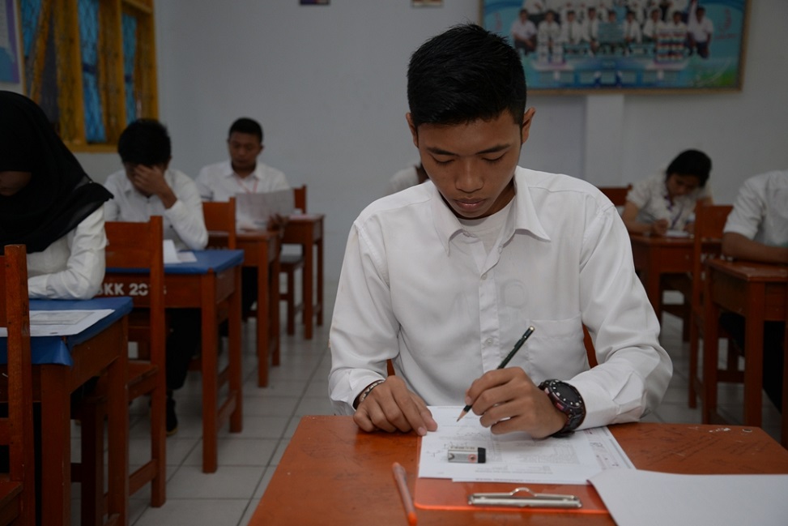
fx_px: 963
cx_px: 394
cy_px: 263
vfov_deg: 30.5
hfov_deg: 44.5
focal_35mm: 44
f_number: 4.2
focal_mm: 44
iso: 640
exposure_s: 1/100
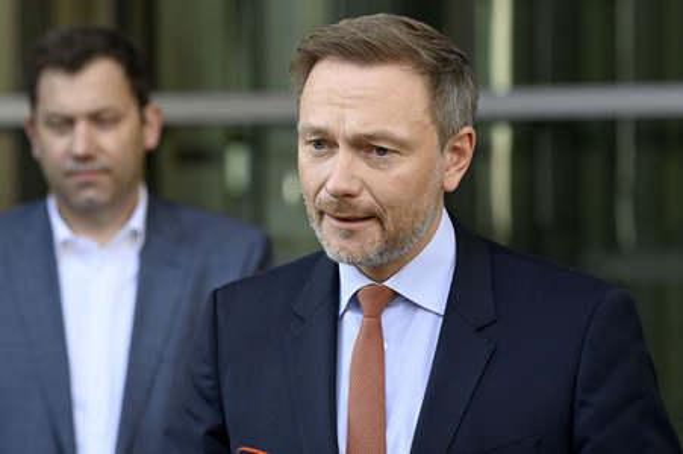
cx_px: 342
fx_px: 3792
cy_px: 227
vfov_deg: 6.9
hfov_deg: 10.3
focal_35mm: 200
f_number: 6.3
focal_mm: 200
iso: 800
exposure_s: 1/250
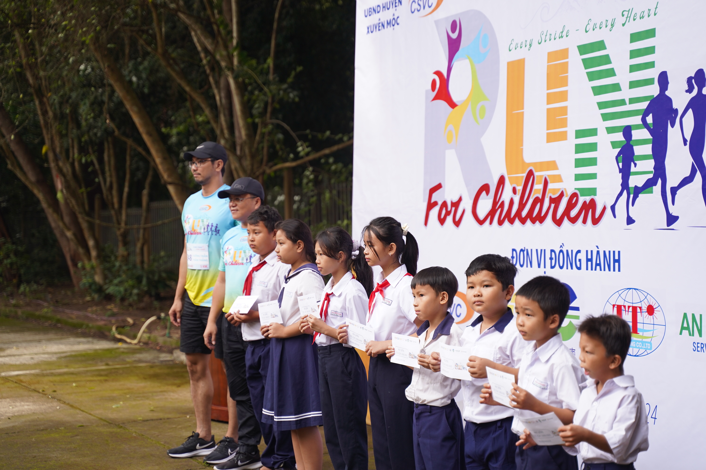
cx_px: 353
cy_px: 235
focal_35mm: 69
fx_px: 1352
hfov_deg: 29.3
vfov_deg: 19.7
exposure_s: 1/500
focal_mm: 69
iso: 250
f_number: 3.2
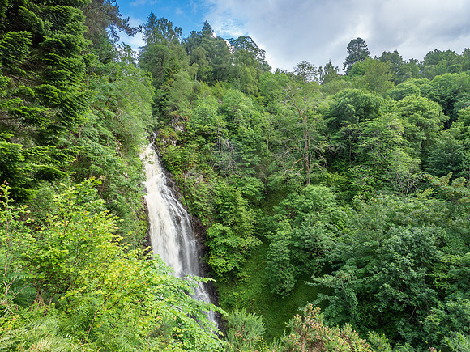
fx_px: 326
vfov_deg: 56.8
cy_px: 176
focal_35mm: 24
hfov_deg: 71.6
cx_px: 235
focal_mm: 12
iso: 200
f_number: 7.1
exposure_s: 1/30
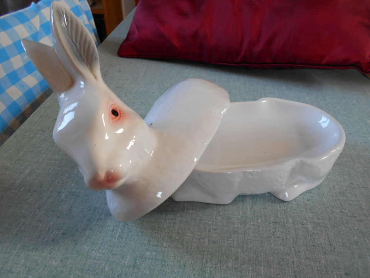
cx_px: 185
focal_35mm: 26
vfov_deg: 53.1
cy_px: 139
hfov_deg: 67.3
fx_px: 278
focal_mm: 4.6
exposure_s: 1/30
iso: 110
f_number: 3.2
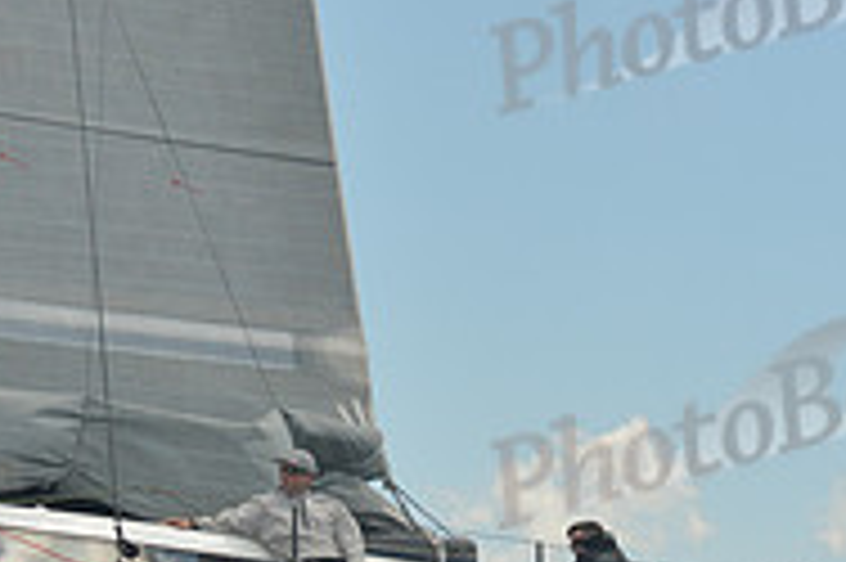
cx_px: 261
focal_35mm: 216
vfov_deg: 6.3
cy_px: 708
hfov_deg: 9.5
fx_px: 5071
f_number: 5
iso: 400
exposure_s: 1/800
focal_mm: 70
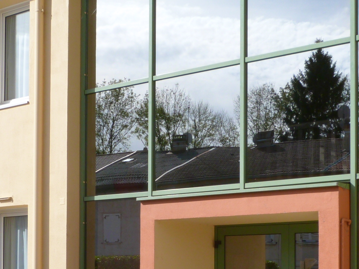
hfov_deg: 23.3
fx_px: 871
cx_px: 151
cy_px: 264
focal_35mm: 84
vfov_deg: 17.2
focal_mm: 7
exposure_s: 1/500
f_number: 5.6
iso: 100
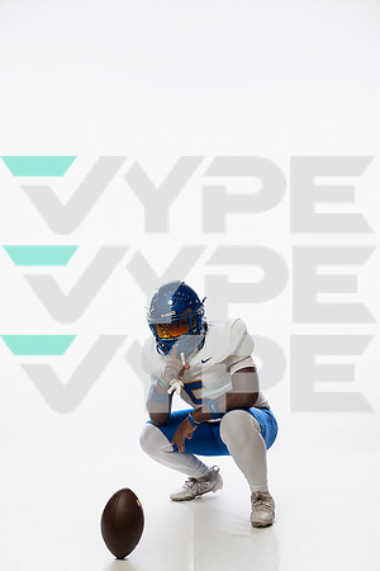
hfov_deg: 21.2
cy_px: 286
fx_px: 1013
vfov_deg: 31.4
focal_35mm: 64
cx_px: 190
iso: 640
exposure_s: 1/250
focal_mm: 64
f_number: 5.6
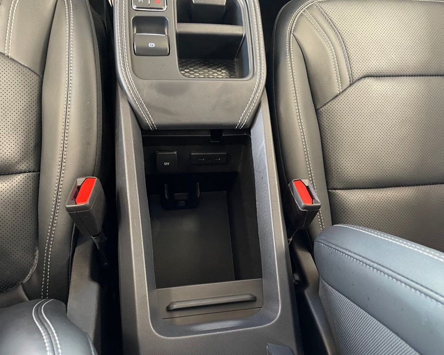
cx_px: 222
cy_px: 183
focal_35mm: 28
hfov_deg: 62.2
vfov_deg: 51.5
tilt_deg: -72.5
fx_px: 368
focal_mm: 4.2
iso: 500
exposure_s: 1/36
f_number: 1.6
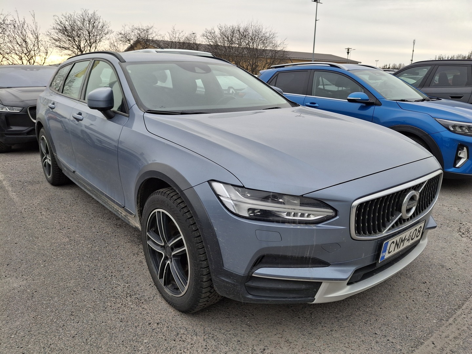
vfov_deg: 54.9
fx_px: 341
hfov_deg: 69.4
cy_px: 177
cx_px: 236
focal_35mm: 25
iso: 32
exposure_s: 1/443
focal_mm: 4.69
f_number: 1.8
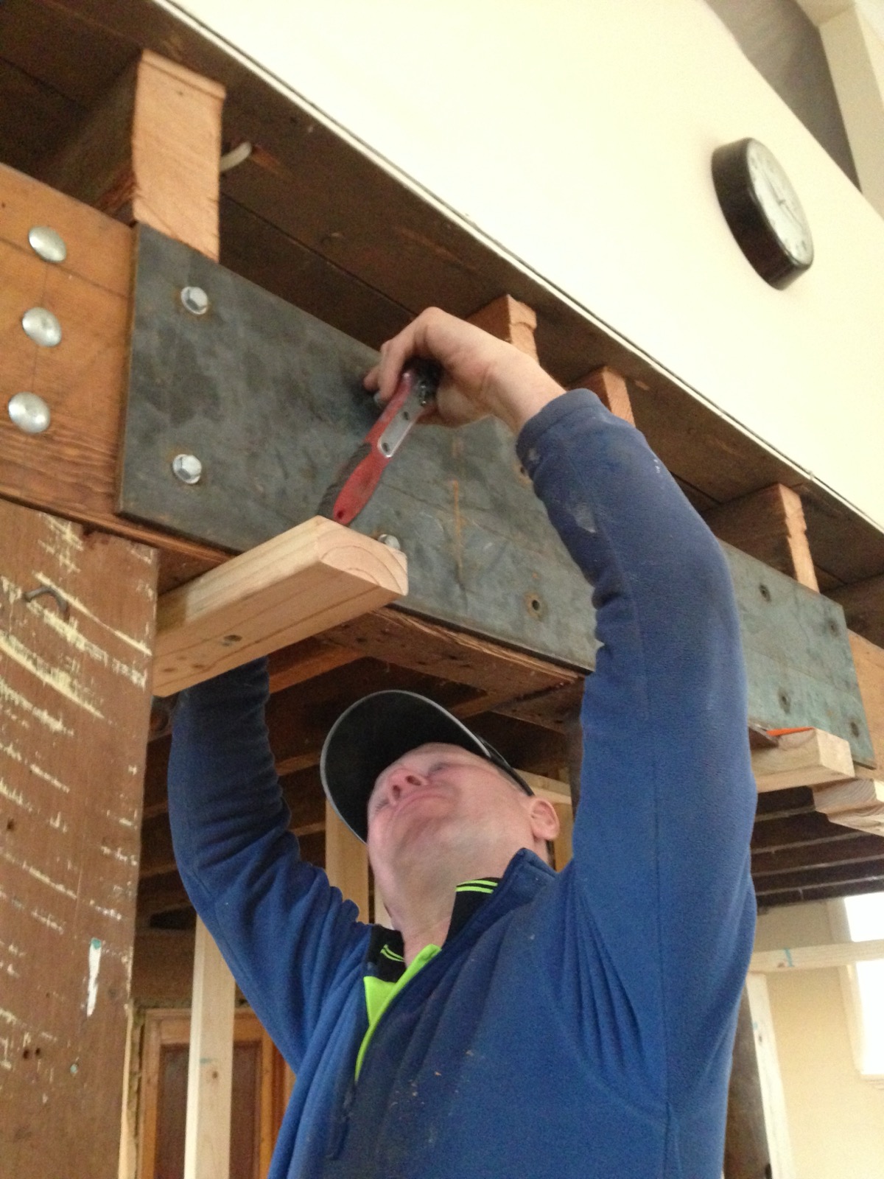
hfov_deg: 42.9
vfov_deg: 55.4
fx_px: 1124
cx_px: 442
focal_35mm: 33
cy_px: 590
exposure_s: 1/15
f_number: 2.4
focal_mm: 4.12
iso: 640
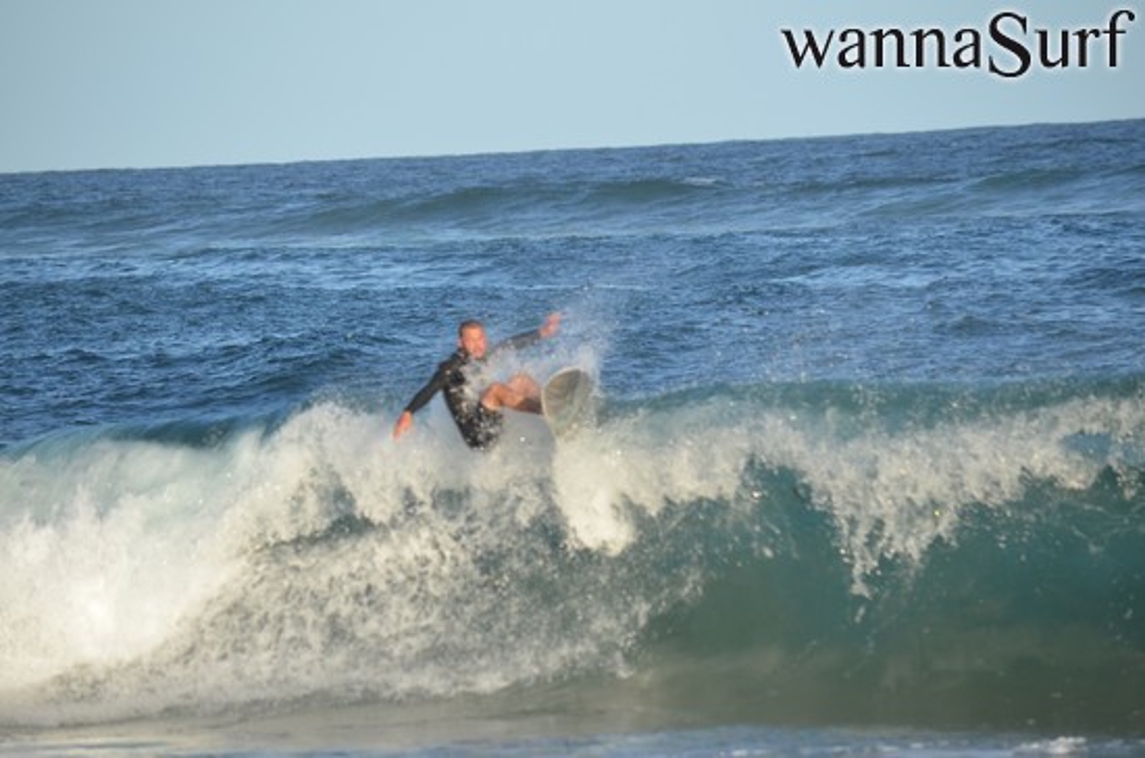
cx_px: 572
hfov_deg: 6.3
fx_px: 10472
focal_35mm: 330
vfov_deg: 4.1
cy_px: 379
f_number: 6.3
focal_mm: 220
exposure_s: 1/1600
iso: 400
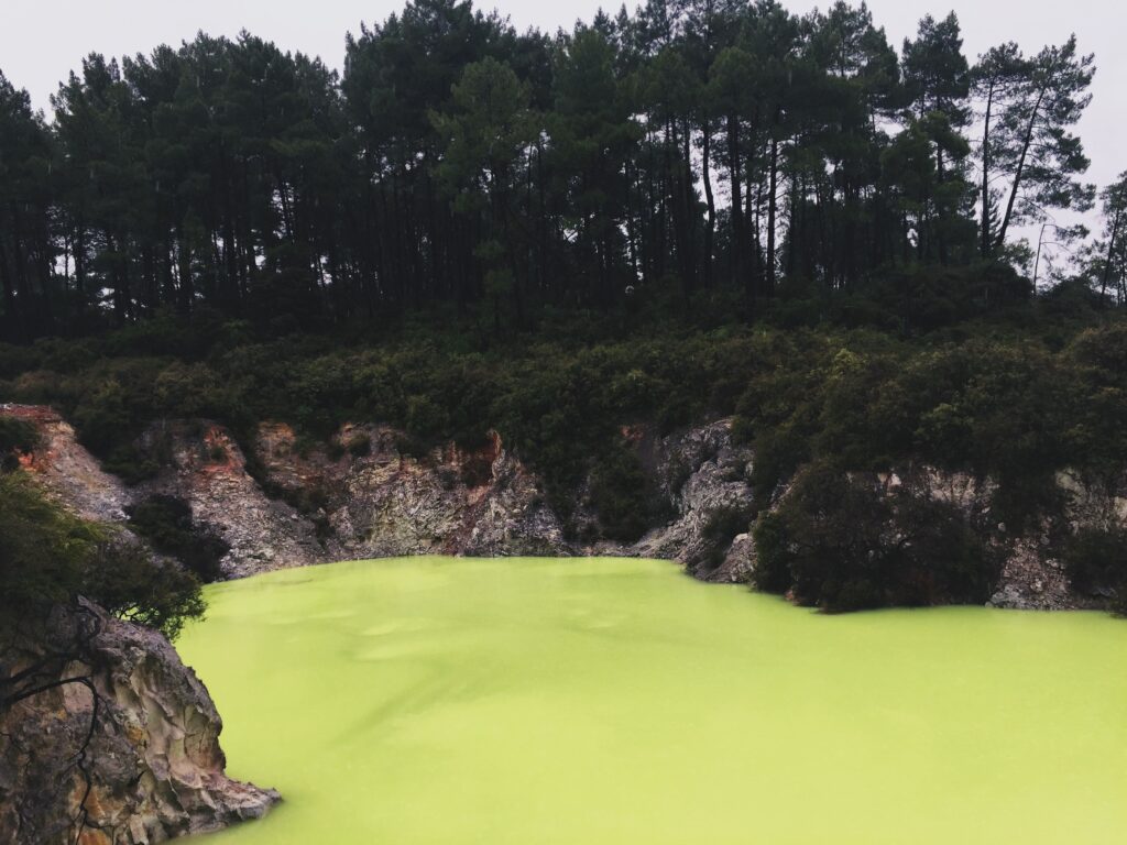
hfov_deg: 61.7
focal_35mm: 29
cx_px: 564
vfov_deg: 48.2
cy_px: 422
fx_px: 944
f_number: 2.2
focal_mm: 4.15
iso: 32
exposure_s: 1/581
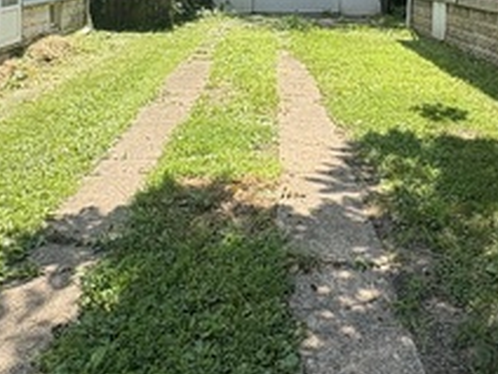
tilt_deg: -1.6
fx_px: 633
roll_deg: -1.7
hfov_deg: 42.3
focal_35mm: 44
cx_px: 339
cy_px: -12
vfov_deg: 30.3
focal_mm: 2.22
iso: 40
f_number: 2.2
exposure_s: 1/610
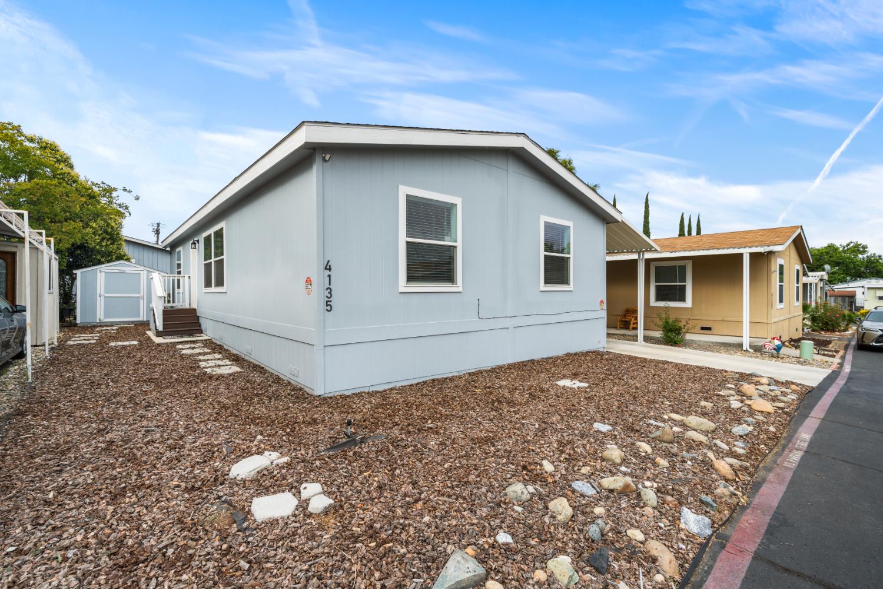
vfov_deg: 73.7
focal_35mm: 16
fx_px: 392
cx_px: 442
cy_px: 294
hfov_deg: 96.7
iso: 100
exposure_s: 1/200
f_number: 4
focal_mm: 16
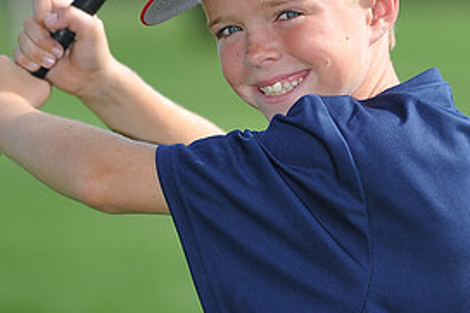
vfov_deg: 3.2
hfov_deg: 4.8
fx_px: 5571
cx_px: 273
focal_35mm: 427
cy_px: -86
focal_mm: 200
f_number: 4.5
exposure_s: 1/800
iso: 200
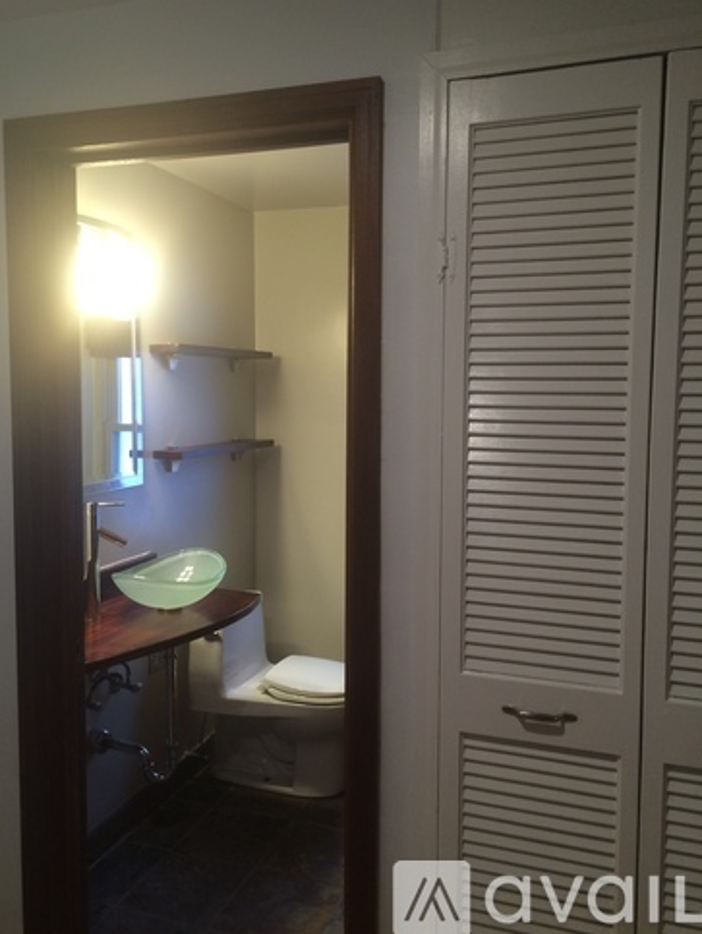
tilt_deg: -5.5
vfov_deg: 59.9
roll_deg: +0.2
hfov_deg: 46.8
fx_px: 810
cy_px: 454
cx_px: 343
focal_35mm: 30
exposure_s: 1/30
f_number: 2.2
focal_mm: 4.15
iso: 80
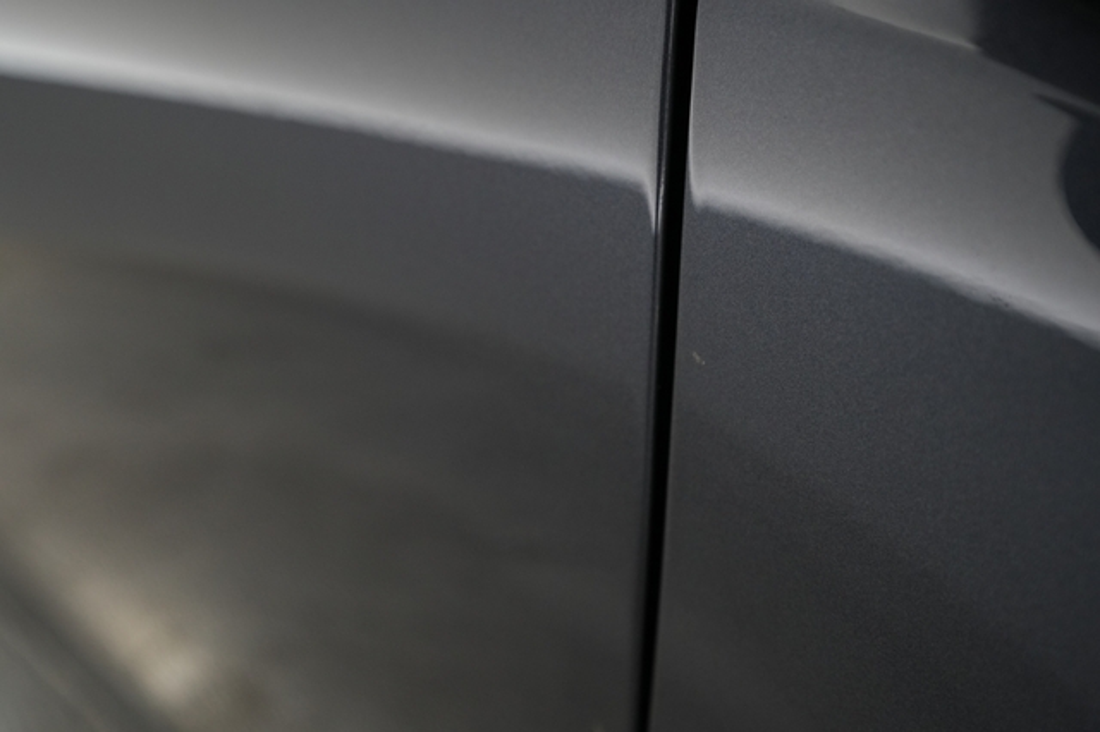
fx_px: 855
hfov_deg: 65.5
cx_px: 550
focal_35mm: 28
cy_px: 366
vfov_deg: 46.4
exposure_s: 1/100
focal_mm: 28
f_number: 4.5
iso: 2500
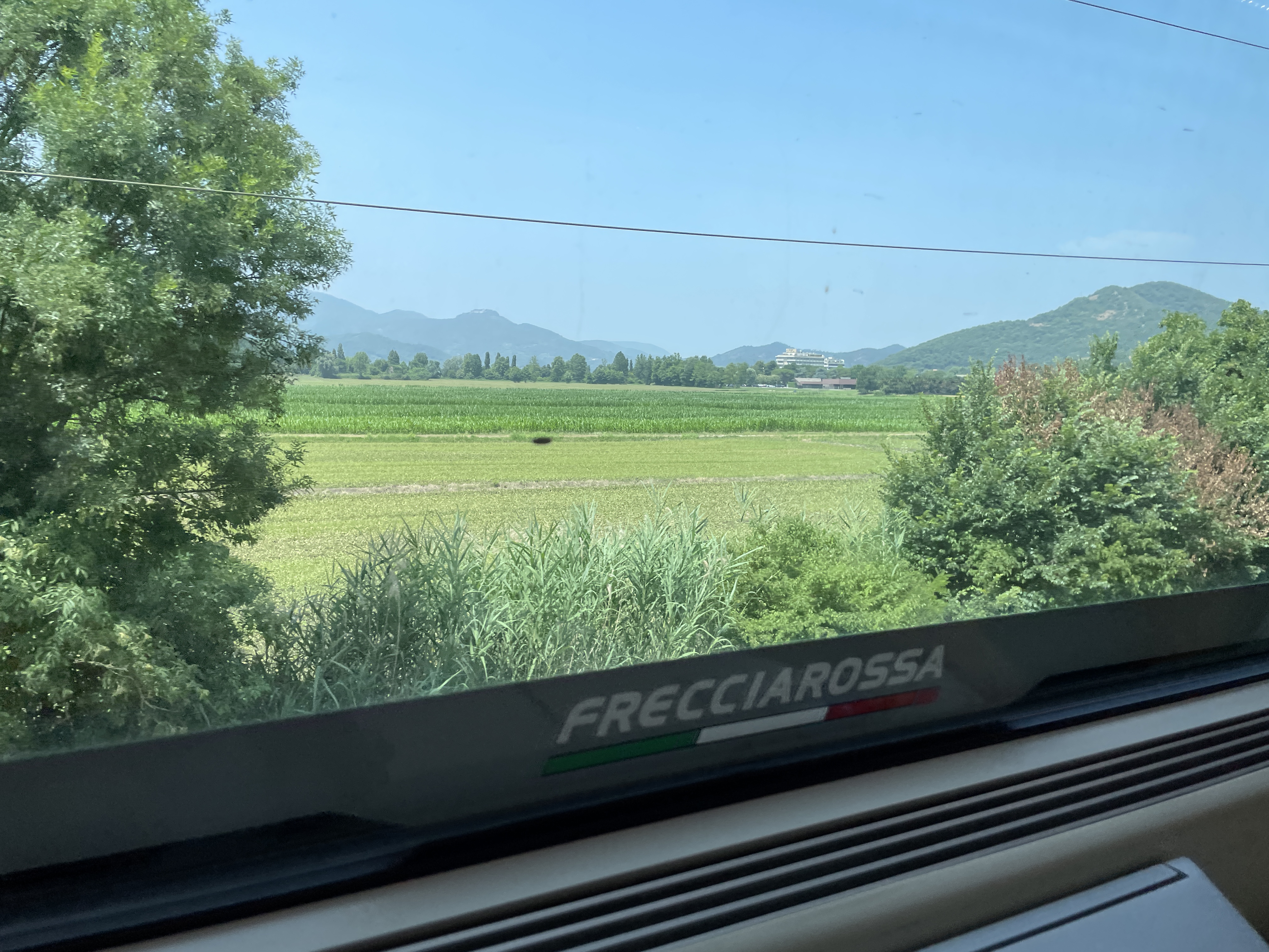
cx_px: 634
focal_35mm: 26
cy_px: 476
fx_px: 953
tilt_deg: -5.3
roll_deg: -0.8
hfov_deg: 67.3
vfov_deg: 53.1
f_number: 1.6
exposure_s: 1/754
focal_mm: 4.2
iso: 32
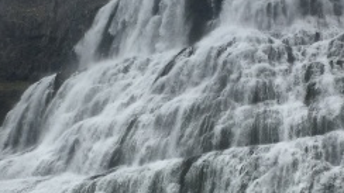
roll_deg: -0.3
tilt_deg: +18.2
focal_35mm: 83
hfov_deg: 25.6
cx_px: 158
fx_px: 757
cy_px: 176
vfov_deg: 14.4
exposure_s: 1/884
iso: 25
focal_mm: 4.15
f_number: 2.2
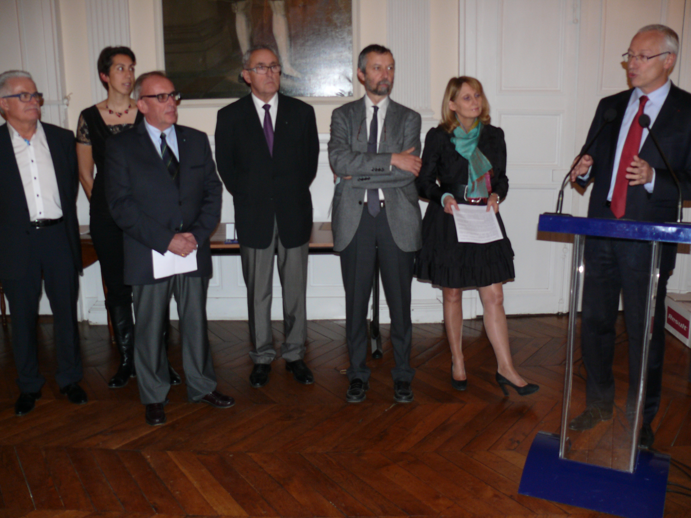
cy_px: 259
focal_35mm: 35
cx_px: 346
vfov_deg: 40.7
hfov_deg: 52.6
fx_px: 699
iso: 125
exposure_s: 1/30
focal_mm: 7.4
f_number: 2.8
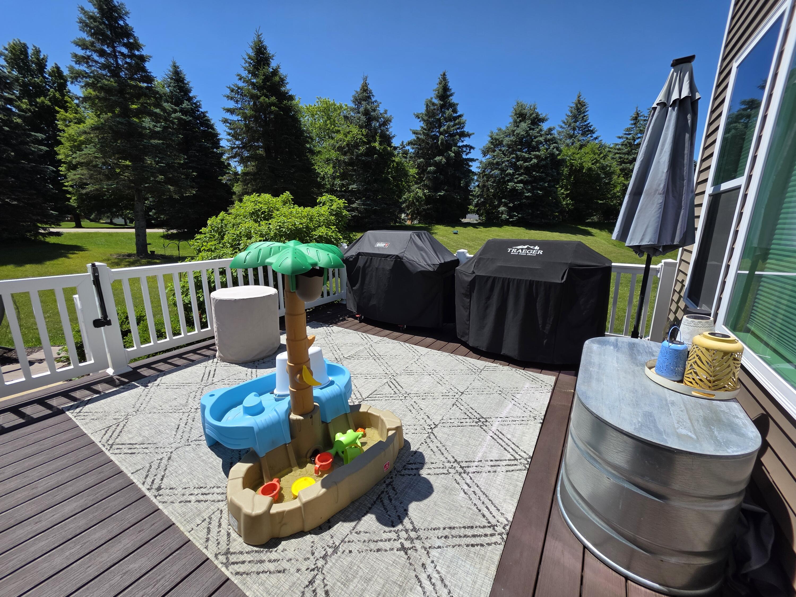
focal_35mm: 13
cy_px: 298
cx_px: 398
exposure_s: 1/2246
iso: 40
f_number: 1.9
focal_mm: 2.2
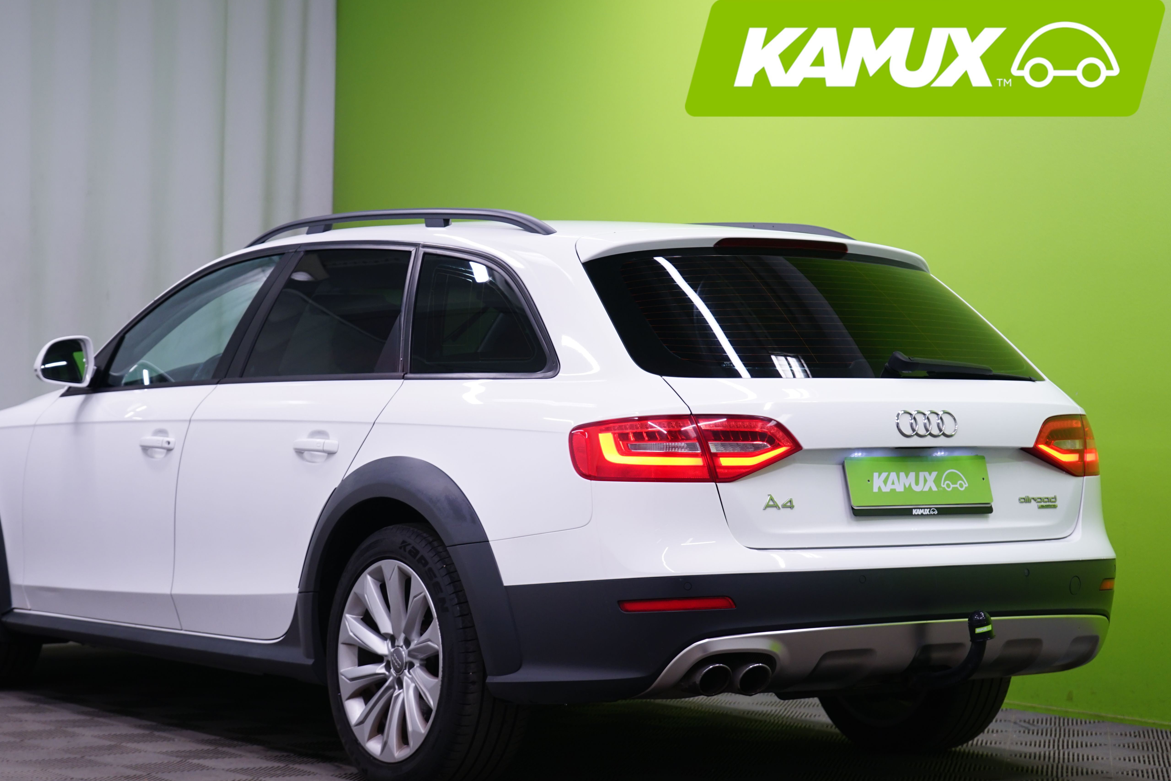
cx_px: 514
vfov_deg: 16.7
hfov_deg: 24.7
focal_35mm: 82
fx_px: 2667
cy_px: 412
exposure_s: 1/13
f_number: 5.6
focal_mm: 70
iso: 400
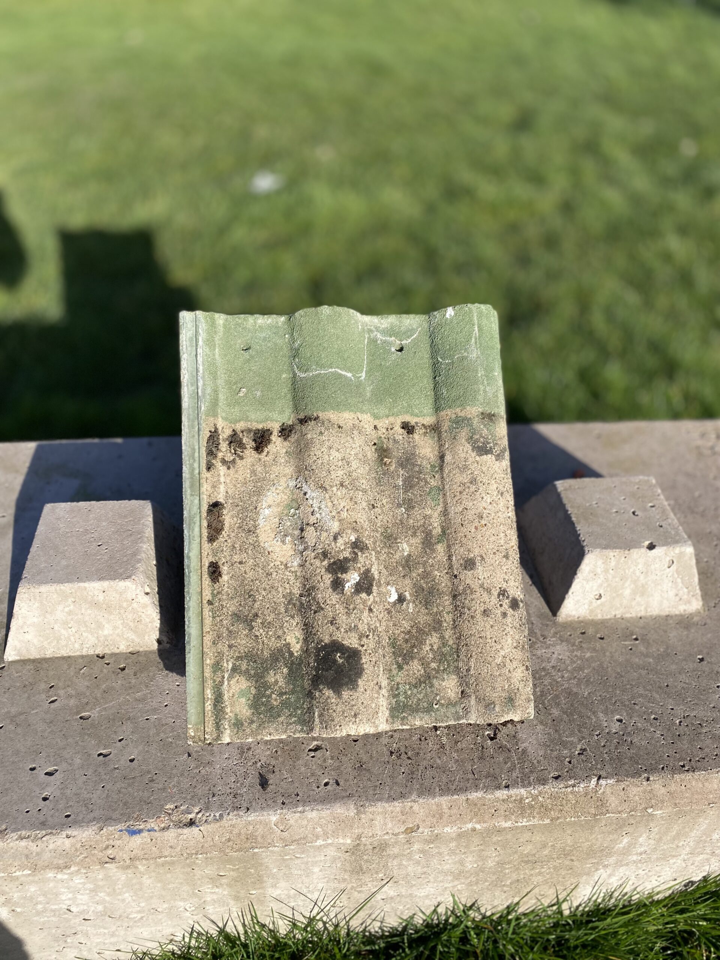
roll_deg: -2.5
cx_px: 360
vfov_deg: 67.3
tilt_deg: -39.7
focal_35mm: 26
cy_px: 480
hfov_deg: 53.1
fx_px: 721
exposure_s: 1/2358
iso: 32
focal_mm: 4.25
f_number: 1.8
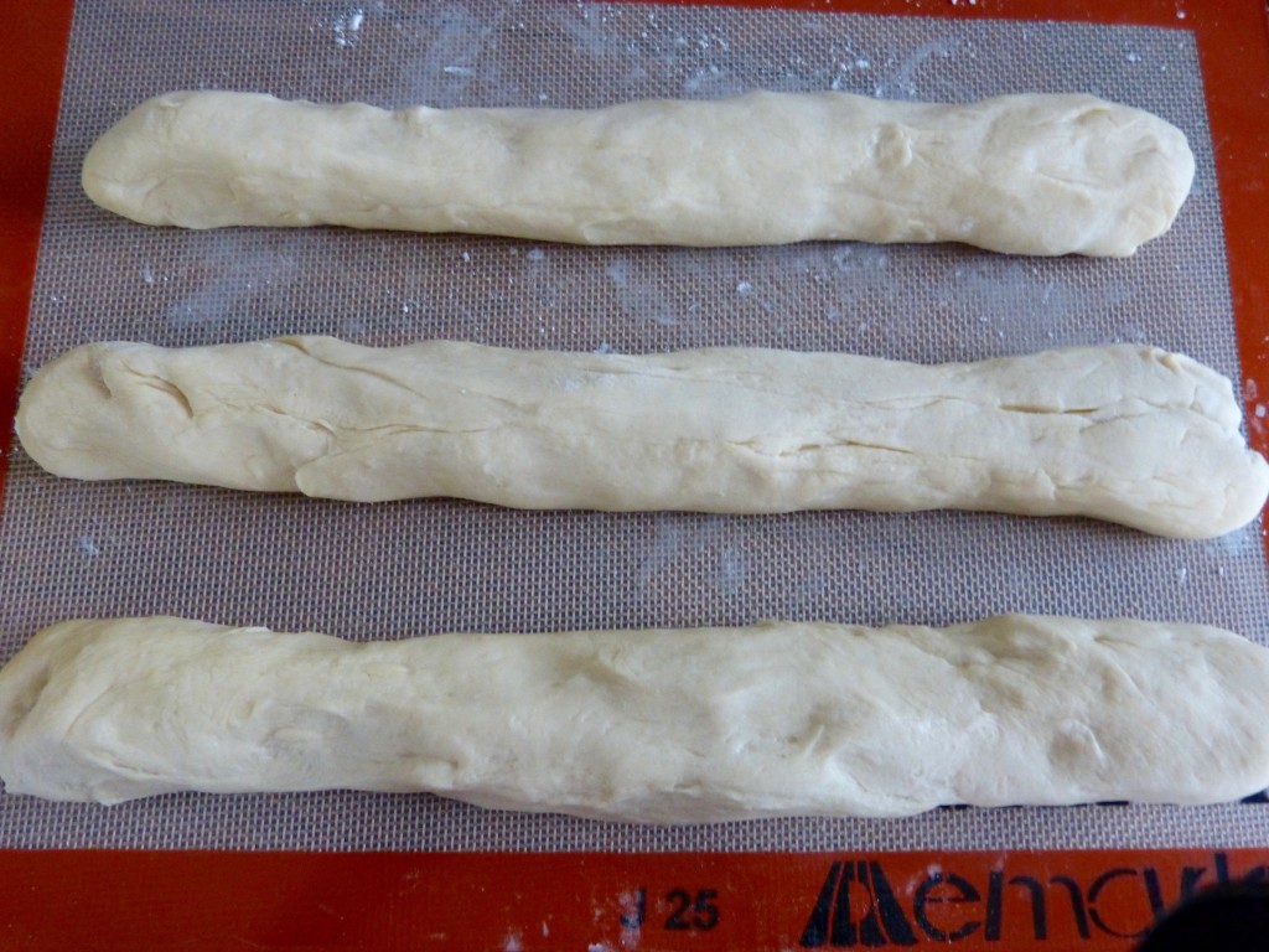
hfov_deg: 67.3
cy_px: 476
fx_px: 953
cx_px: 634
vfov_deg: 53.1
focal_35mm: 26
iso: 400
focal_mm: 4.5
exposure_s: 1/10
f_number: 2.8
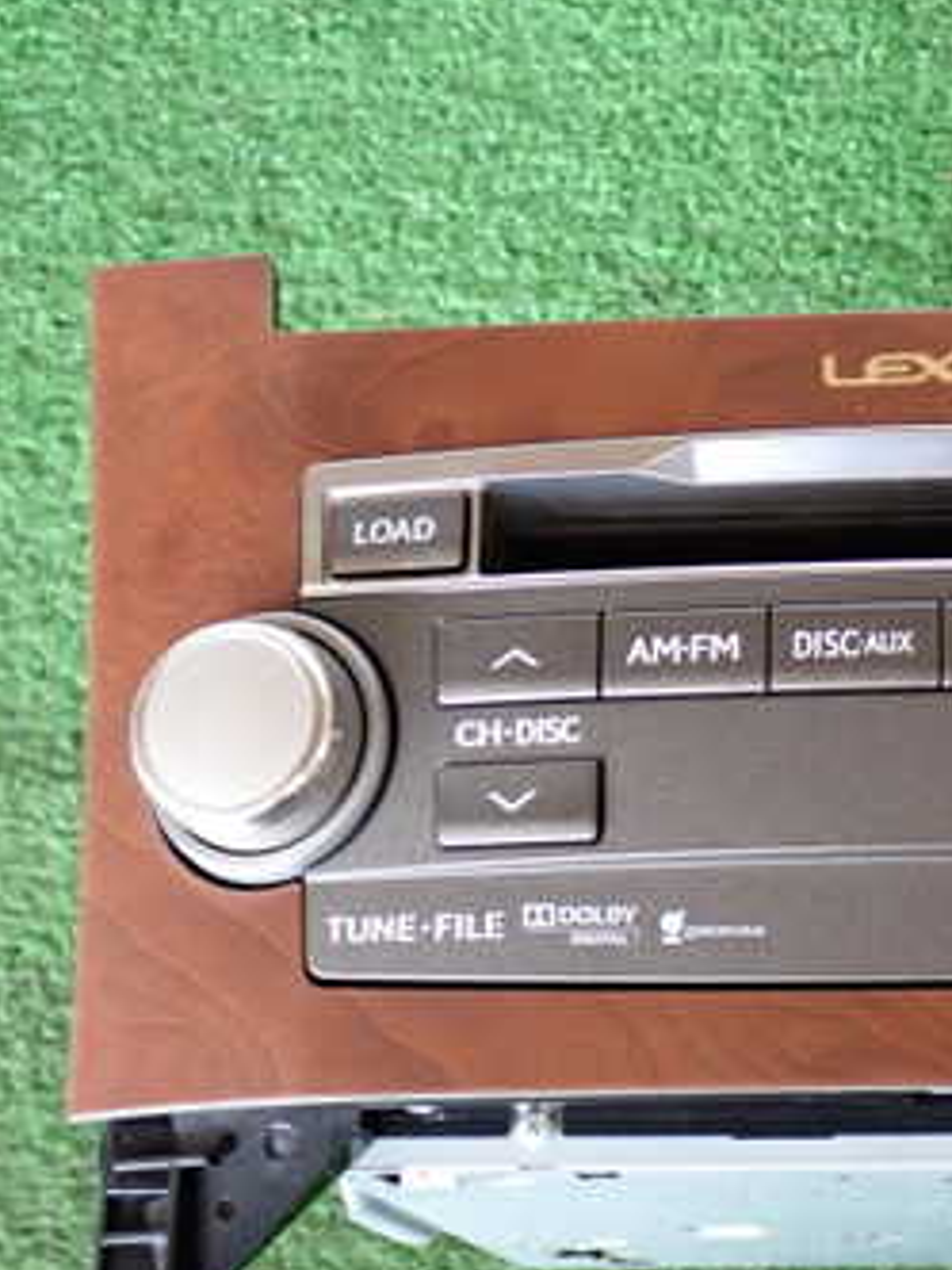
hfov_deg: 22.0
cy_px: 746
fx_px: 2383
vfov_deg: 29.8
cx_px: 887
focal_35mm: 65
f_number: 2.5
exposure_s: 1/40
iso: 250
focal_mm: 6.37
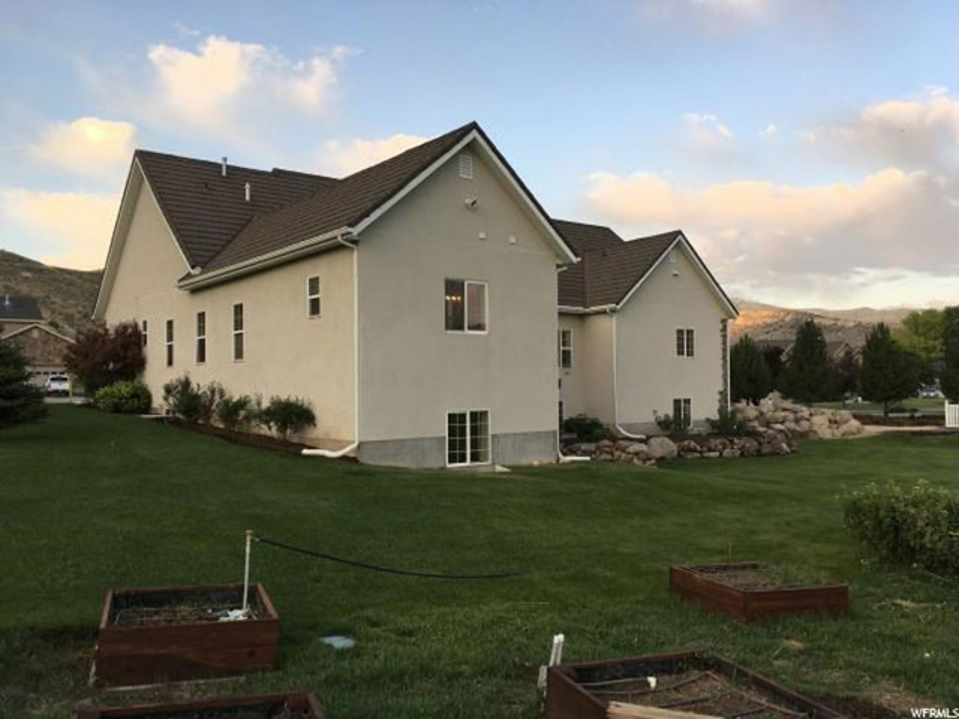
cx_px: 480
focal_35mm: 29
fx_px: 803
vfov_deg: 48.2
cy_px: 360
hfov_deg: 61.7
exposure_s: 1/187
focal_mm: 4.15
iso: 25
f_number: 2.2
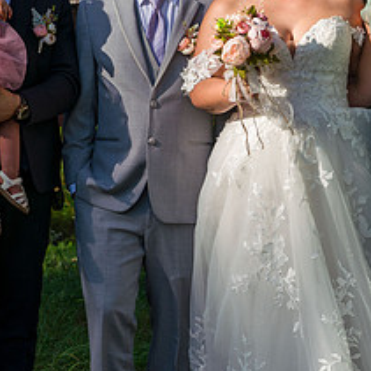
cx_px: 292
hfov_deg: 8.2
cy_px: 221
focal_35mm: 214
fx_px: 2595
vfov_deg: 8.2
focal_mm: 83
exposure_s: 1/800
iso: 250
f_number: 5.6
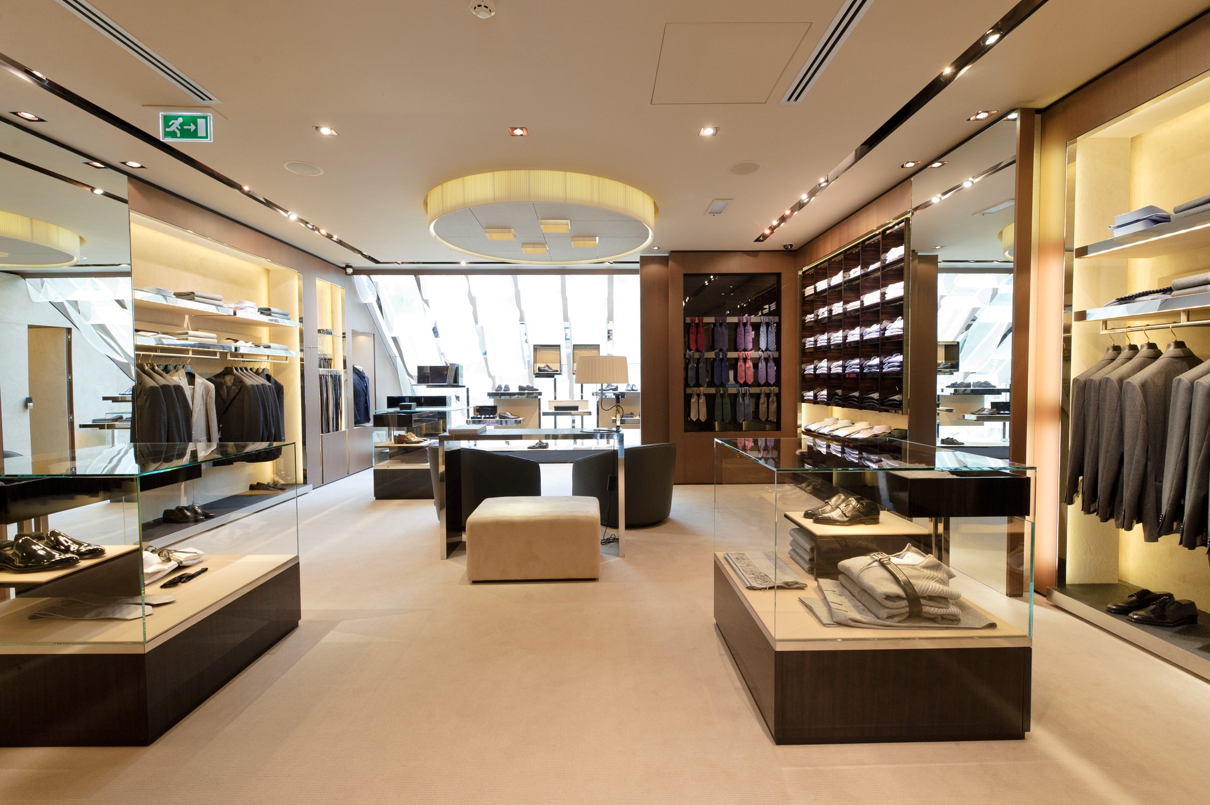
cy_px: 402
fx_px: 504
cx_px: 605
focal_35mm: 15
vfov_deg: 77.3
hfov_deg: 100.4
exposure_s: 1/40
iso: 1250
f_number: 8
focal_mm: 15
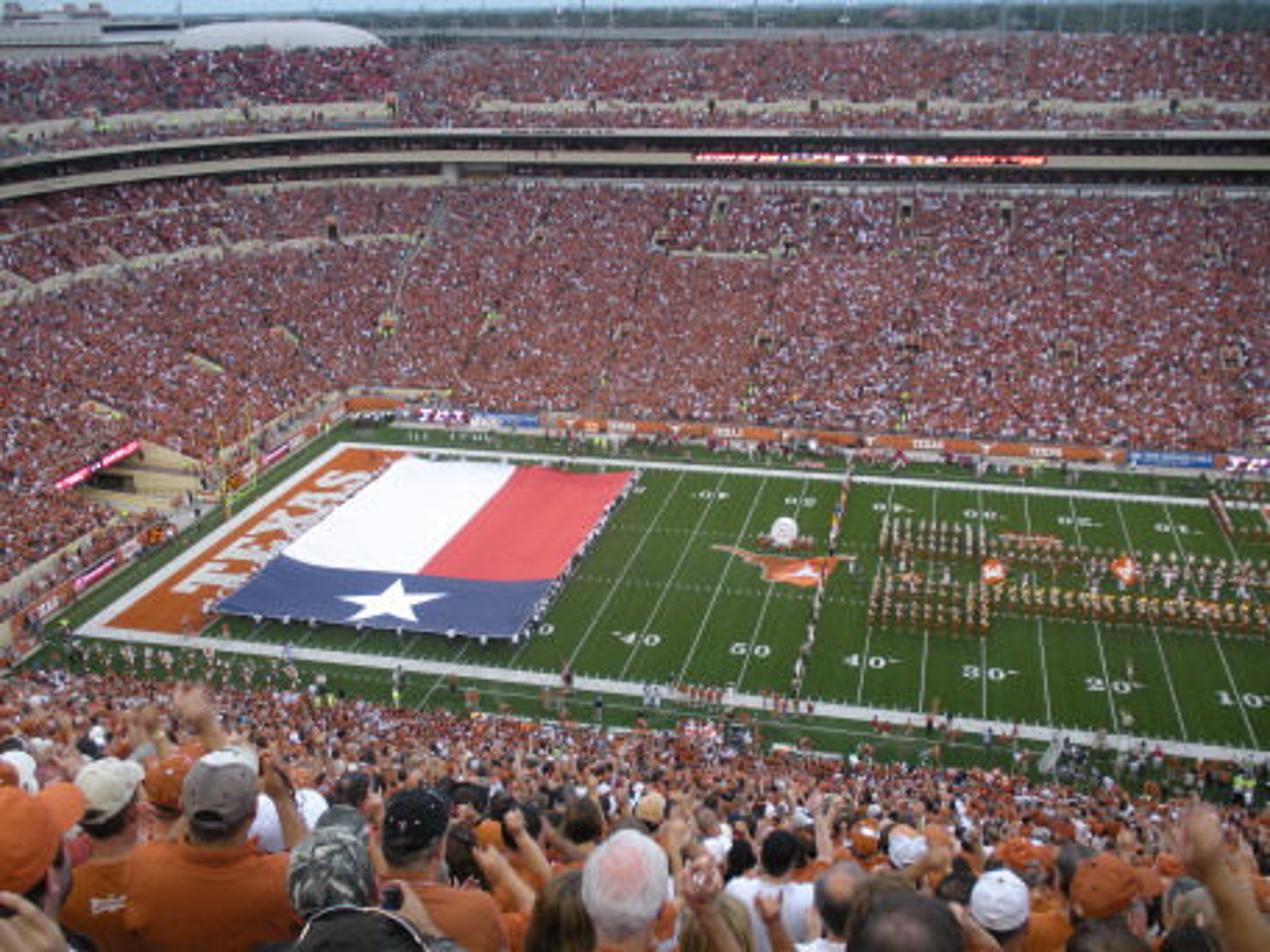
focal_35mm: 36
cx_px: 635
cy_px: 476
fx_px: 1321
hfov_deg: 51.4
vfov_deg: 39.7
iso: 87
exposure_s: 1/53
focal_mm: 6.3
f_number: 3.5
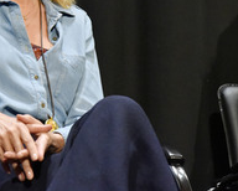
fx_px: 1861
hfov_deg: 7.3
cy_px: 22
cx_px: 30
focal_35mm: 264
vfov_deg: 5.9
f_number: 4.5
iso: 6400
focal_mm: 120
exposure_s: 1/100
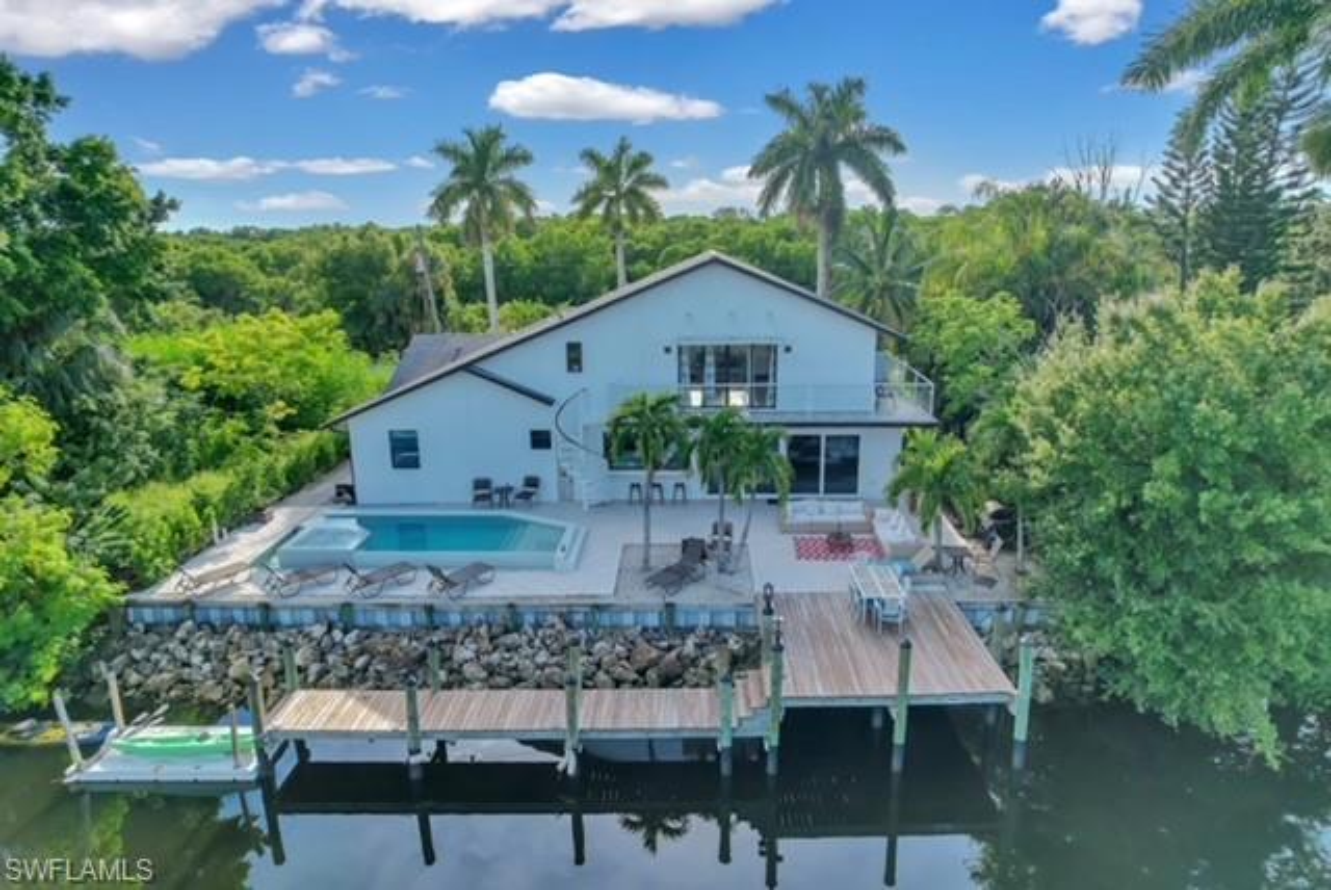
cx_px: 666
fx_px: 814
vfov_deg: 57.3
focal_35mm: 22
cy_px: 445
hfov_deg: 78.5
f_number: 2.8
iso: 110
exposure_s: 1/1600
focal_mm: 8.38
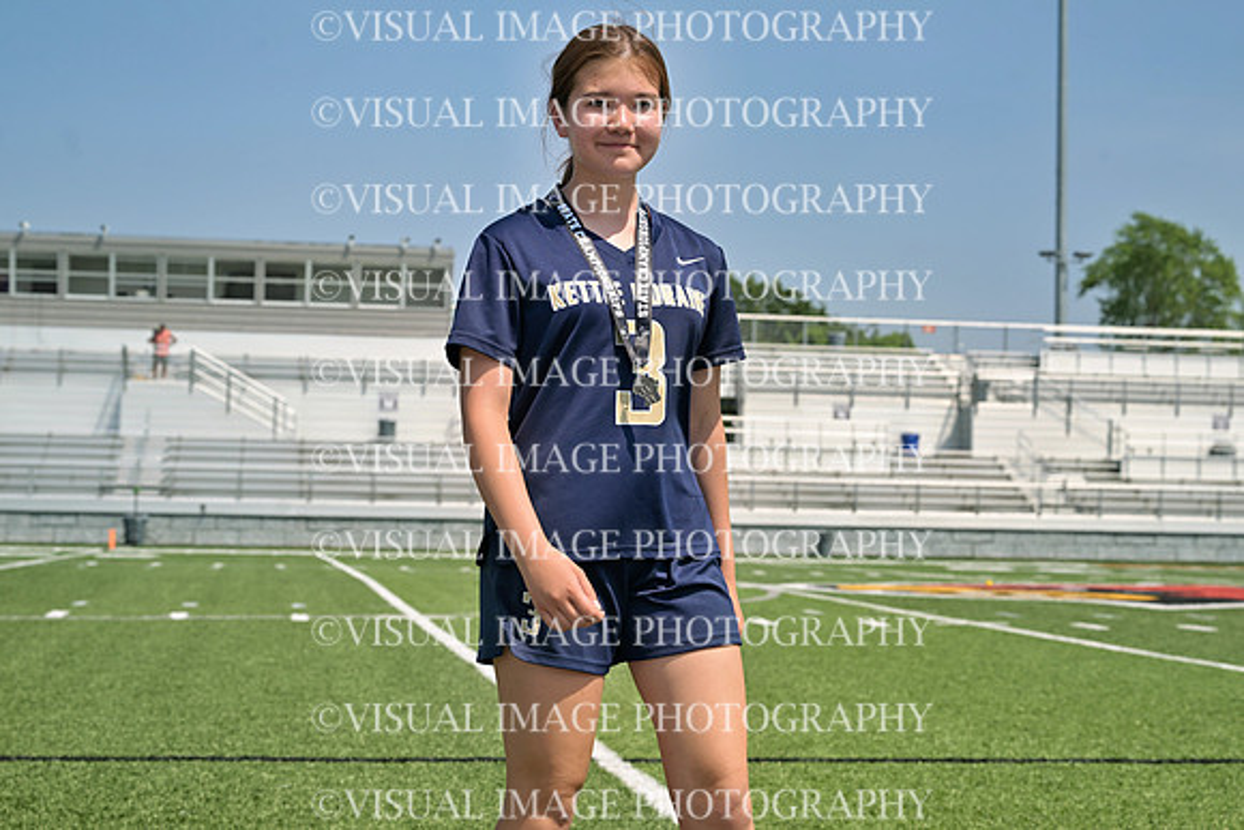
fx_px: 2177
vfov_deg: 21.6
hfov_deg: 31.9
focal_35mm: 63
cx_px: 622
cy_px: 415
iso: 125
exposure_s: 1/640
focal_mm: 63
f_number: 6.3
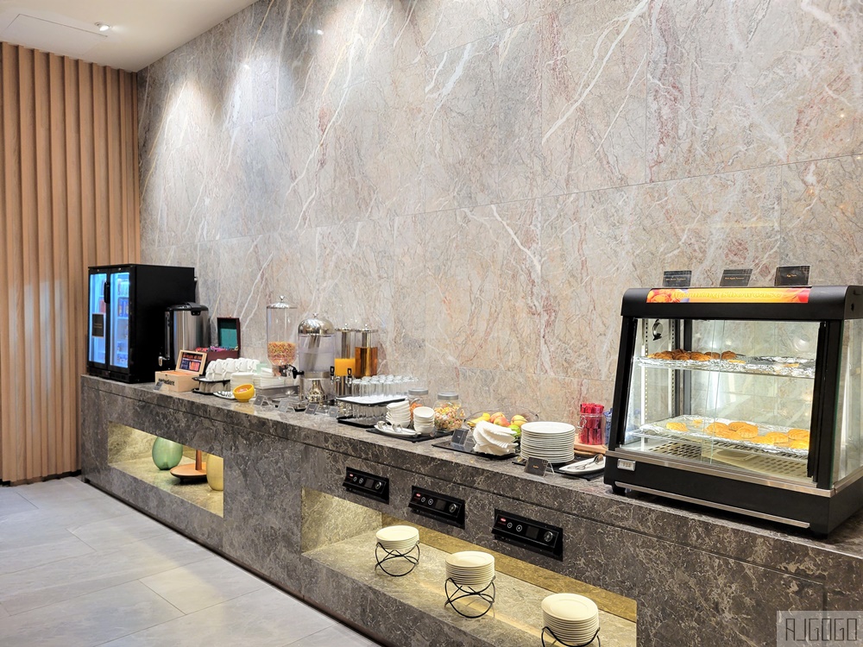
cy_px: 324
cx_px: 432
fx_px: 648
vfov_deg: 53.1
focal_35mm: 26
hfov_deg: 67.3
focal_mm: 5.4
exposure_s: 1/50
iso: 200
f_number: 1.8
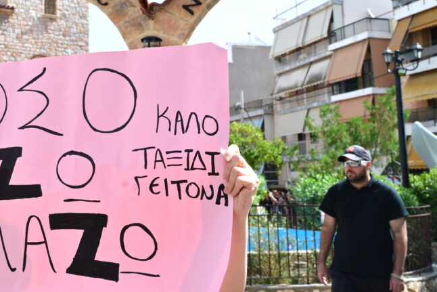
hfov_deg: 37.1
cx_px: 102
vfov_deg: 25.6
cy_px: 66
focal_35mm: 52
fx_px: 631
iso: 640
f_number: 8
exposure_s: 1/500
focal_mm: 28
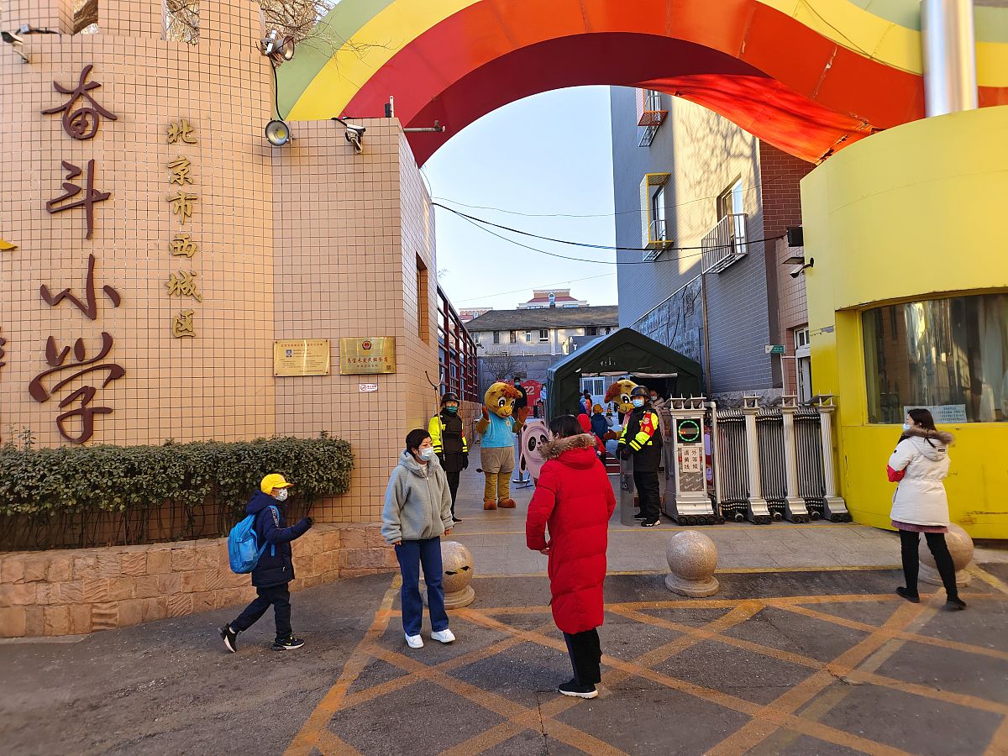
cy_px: 378
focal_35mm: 23
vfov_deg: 58.9
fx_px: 670
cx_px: 504
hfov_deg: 73.9
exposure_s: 1/659
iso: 50
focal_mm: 6.54
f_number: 1.57
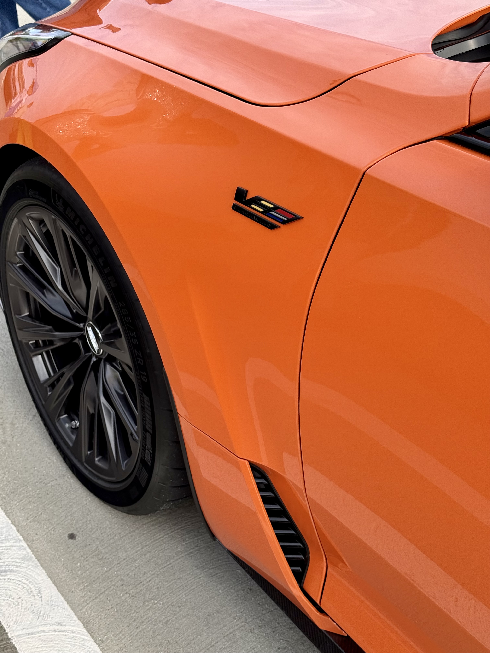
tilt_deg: -32.3
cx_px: 245
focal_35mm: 48
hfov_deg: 30.3
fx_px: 906
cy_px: 326
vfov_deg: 39.7
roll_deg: -1.3
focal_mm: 6.76
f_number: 1.78
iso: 80
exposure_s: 1/687
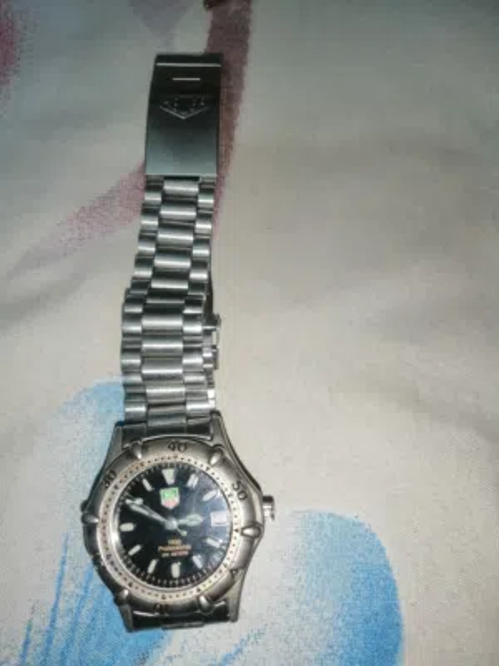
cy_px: 333
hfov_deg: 53.1
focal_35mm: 26
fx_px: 500
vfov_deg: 67.3
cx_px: 250
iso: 80
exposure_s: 1/50
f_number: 1.8
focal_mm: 3.95
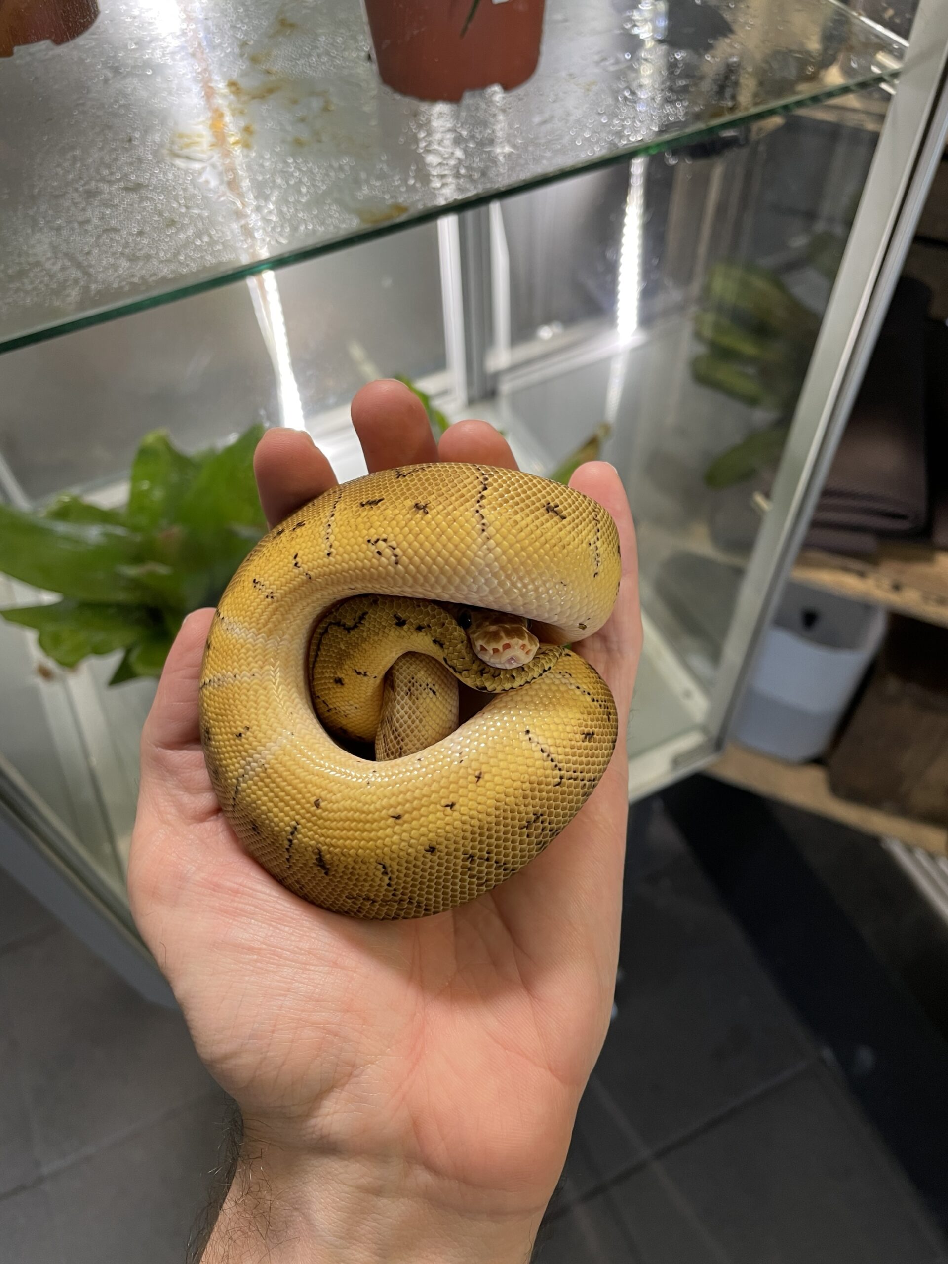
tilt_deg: -53.8
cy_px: 632
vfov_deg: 67.3
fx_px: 949
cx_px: 474
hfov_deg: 53.1
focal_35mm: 26
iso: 80
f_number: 1.6
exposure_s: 1/50
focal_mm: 4.2
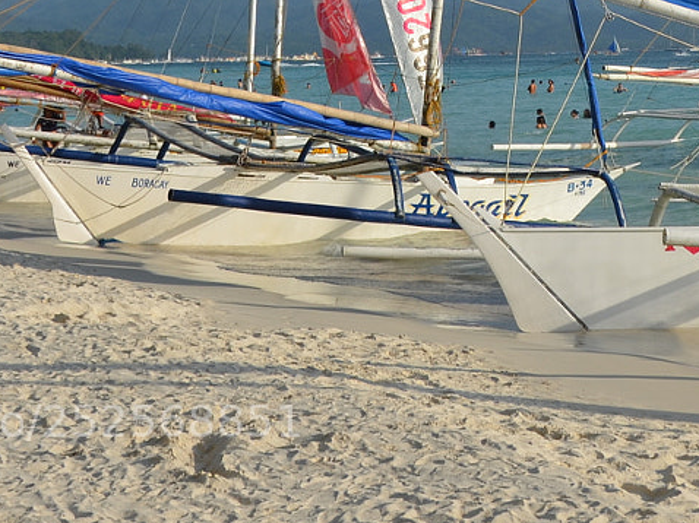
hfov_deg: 18.1
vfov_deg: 13.2
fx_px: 2139
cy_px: -237
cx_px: 706
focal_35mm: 106
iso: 100
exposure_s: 1/320
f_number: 9
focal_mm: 22
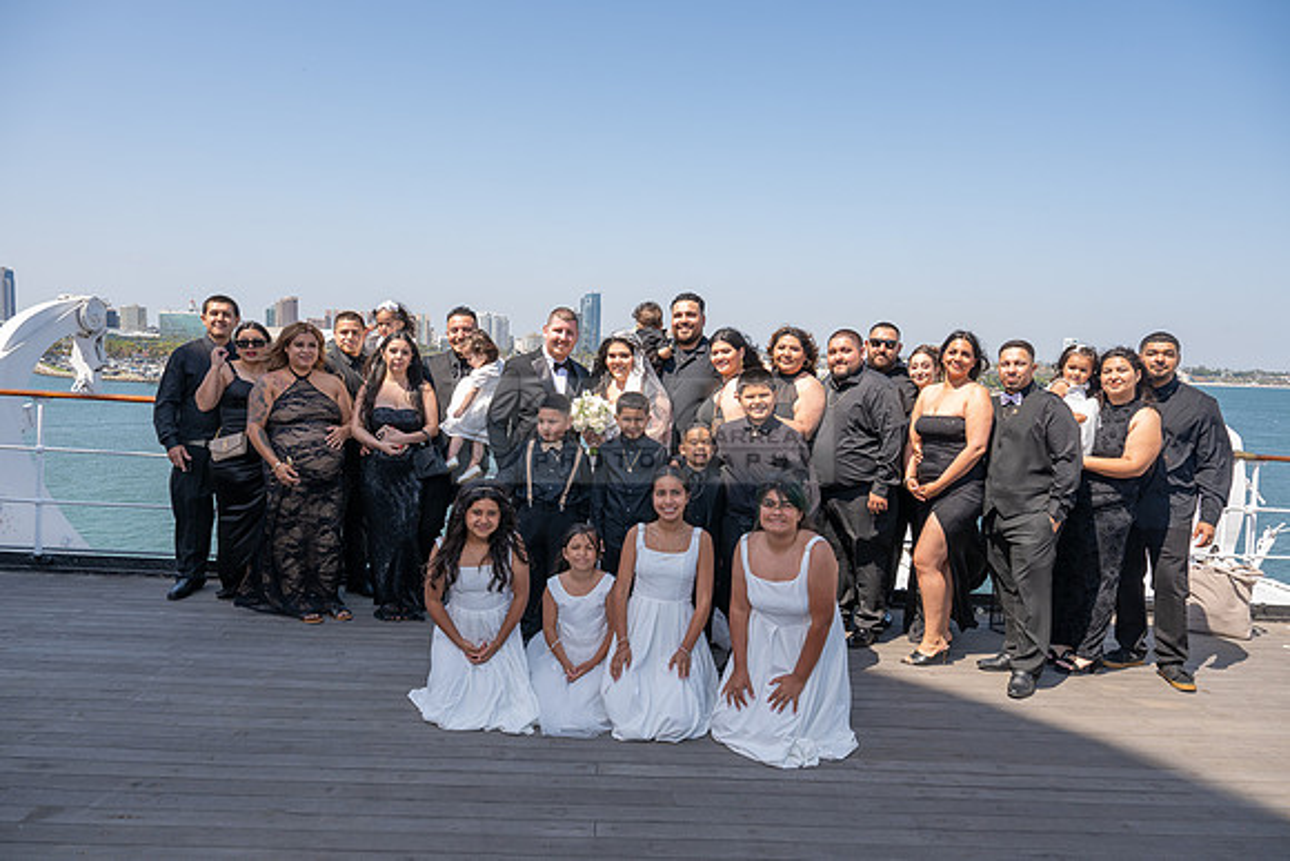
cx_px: 645
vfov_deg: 53.2
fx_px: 860
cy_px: 430
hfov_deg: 73.7
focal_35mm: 24
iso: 200
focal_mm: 24
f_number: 8
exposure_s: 1/200
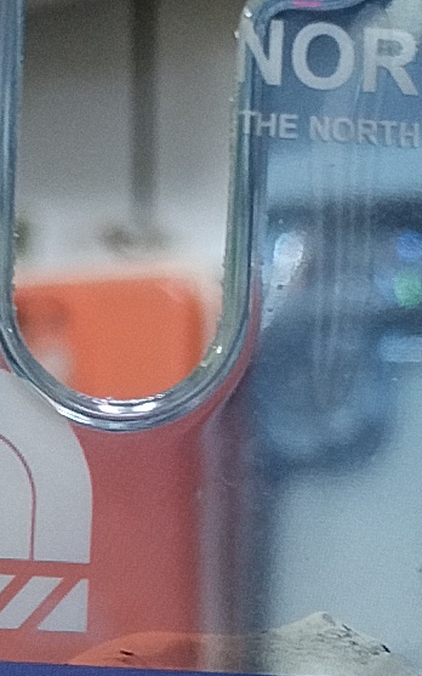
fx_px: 3644
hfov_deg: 6.6
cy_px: 722
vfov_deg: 10.5
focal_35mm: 198
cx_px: 190
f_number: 1.8
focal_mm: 4.7
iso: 160
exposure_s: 1/50
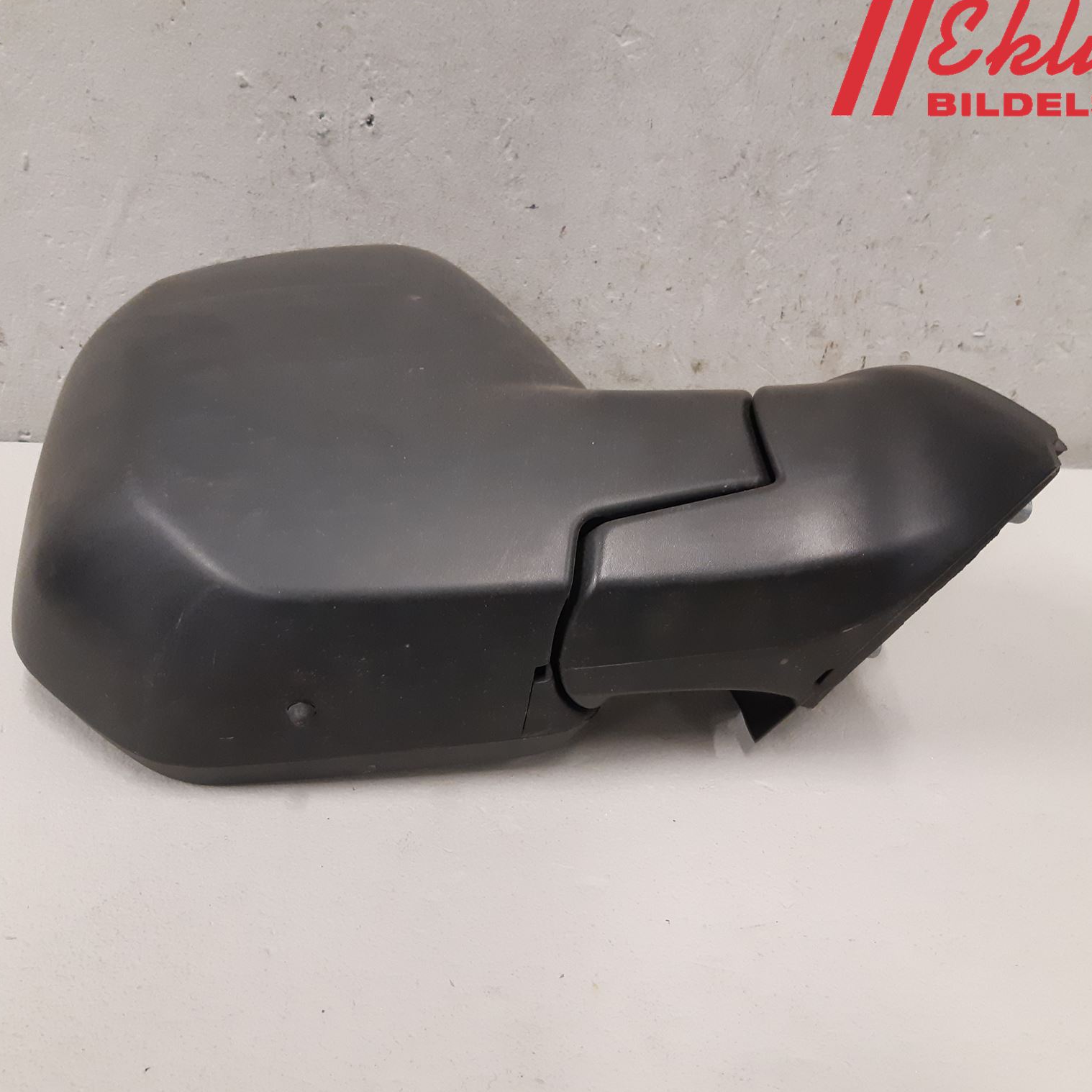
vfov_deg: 52.5
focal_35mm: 31
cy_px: 547
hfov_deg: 52.5
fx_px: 1106
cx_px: 536
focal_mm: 3.93
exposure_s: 1/60
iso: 250
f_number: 1.7
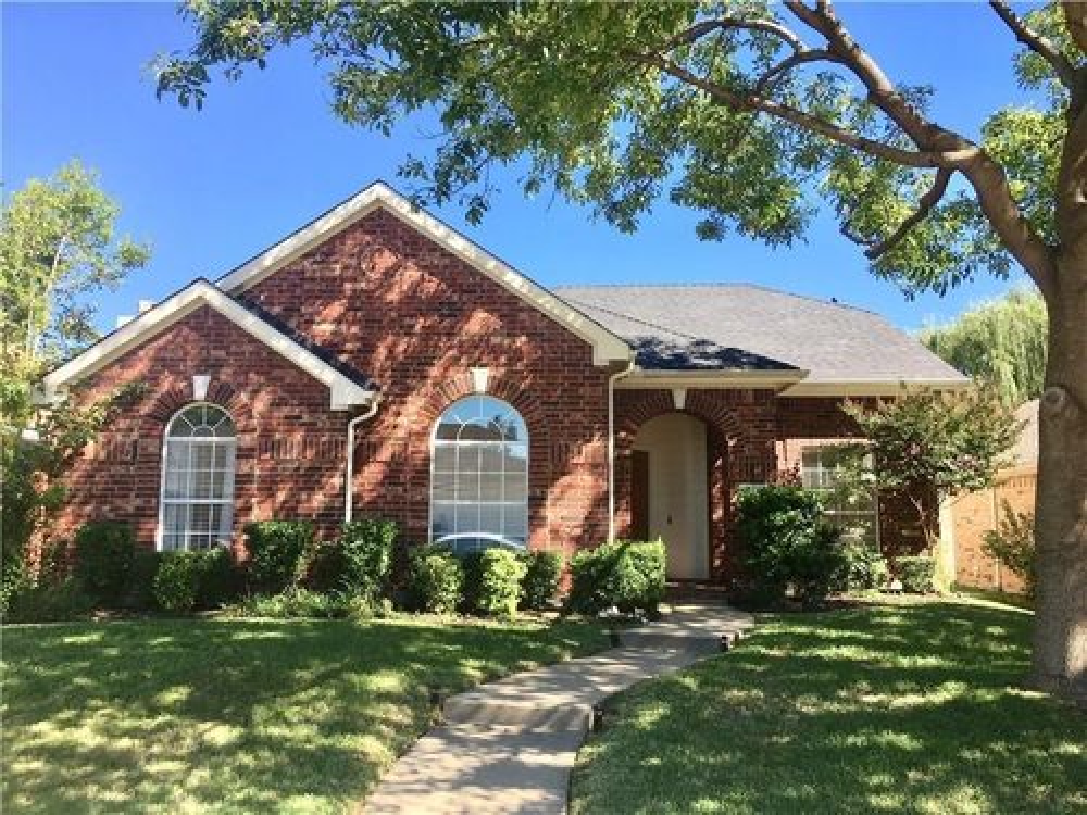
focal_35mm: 29
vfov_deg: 48.2
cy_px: 408
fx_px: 911
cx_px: 544
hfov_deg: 61.7
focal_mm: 4.15
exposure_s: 1/620
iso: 25
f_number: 2.2
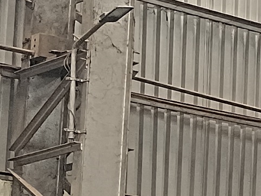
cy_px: 126
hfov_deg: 9.6
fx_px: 1319
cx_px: 681
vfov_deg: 8.5
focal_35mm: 175
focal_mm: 5.59
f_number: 1.88
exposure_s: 1/101
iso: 237
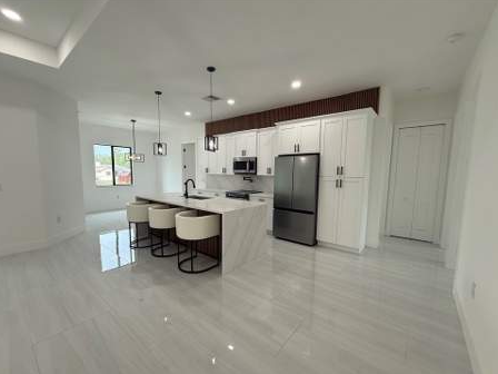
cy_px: 195
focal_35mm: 15
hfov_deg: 98.2
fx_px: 216
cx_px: 243
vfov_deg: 81.7
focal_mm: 2.22
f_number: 2.2
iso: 100
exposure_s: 1/120
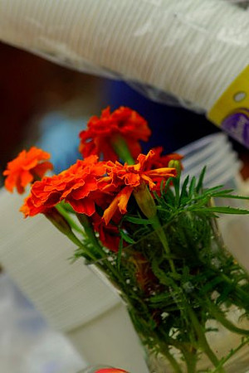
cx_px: 124
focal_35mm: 150
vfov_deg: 13.7
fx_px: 1556
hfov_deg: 9.1
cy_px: 186
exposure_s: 1/200
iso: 100
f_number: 4
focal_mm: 100
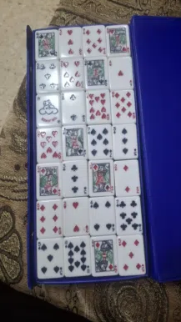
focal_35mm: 26
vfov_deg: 71.9
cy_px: 156
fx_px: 222
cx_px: 124
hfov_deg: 43.6
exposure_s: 1/100
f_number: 1.8
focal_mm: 5.54
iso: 250
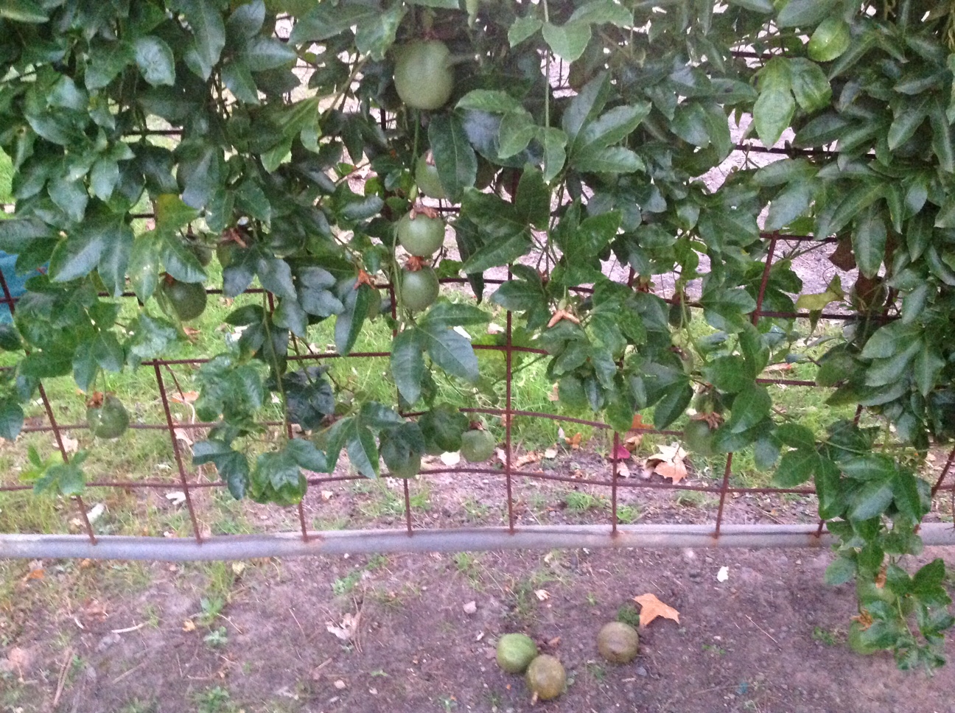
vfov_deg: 40.6
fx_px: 964
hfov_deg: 52.7
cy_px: 356
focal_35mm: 35
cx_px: 478
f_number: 2.4
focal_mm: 4.28
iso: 800
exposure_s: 1/15
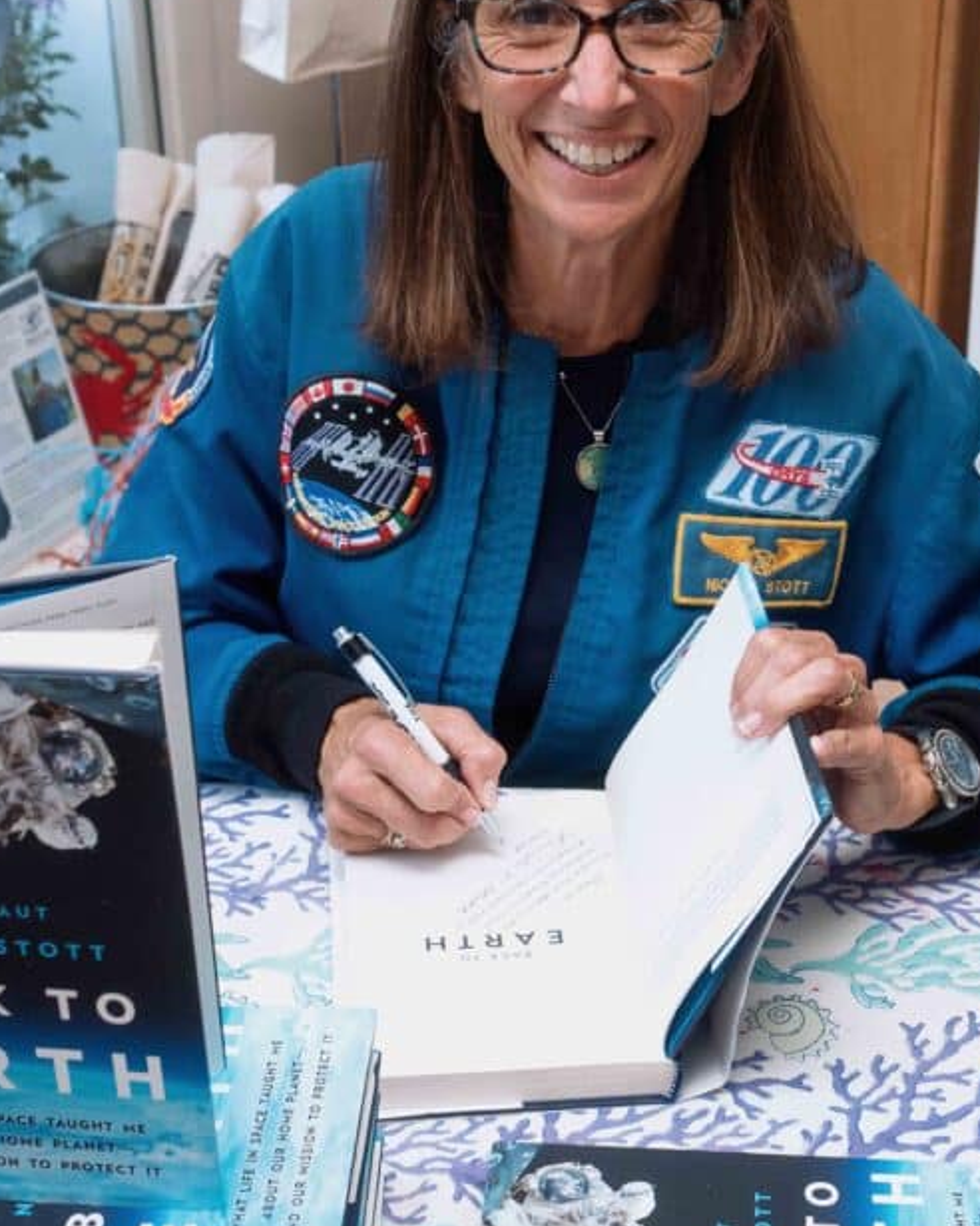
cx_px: 532
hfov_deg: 23.5
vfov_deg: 29.1
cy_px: 578
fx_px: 2357
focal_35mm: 65
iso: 640
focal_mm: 20
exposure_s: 1/200
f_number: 4
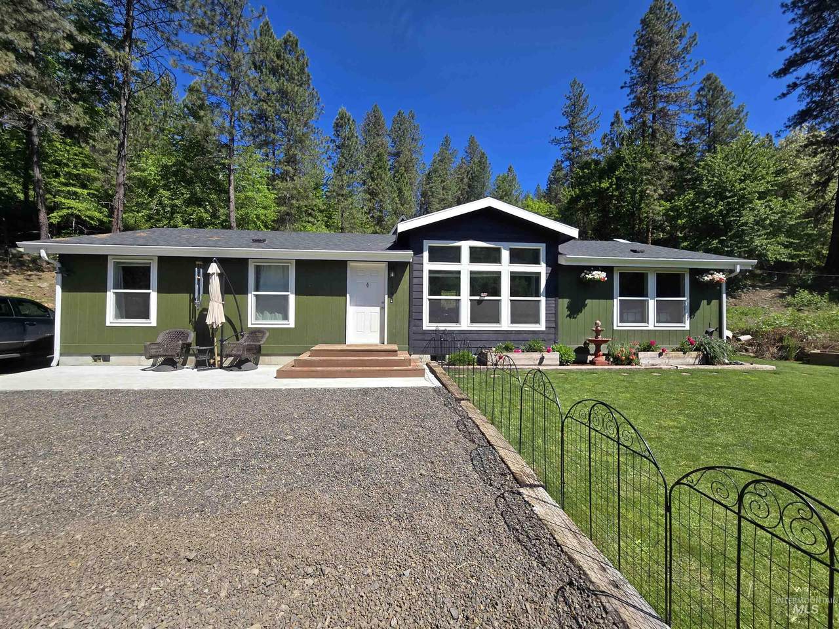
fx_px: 315
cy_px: 314
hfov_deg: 106.2
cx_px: 420
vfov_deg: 89.9
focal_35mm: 13
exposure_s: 1/1461
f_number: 2.2
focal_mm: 2.2
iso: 50
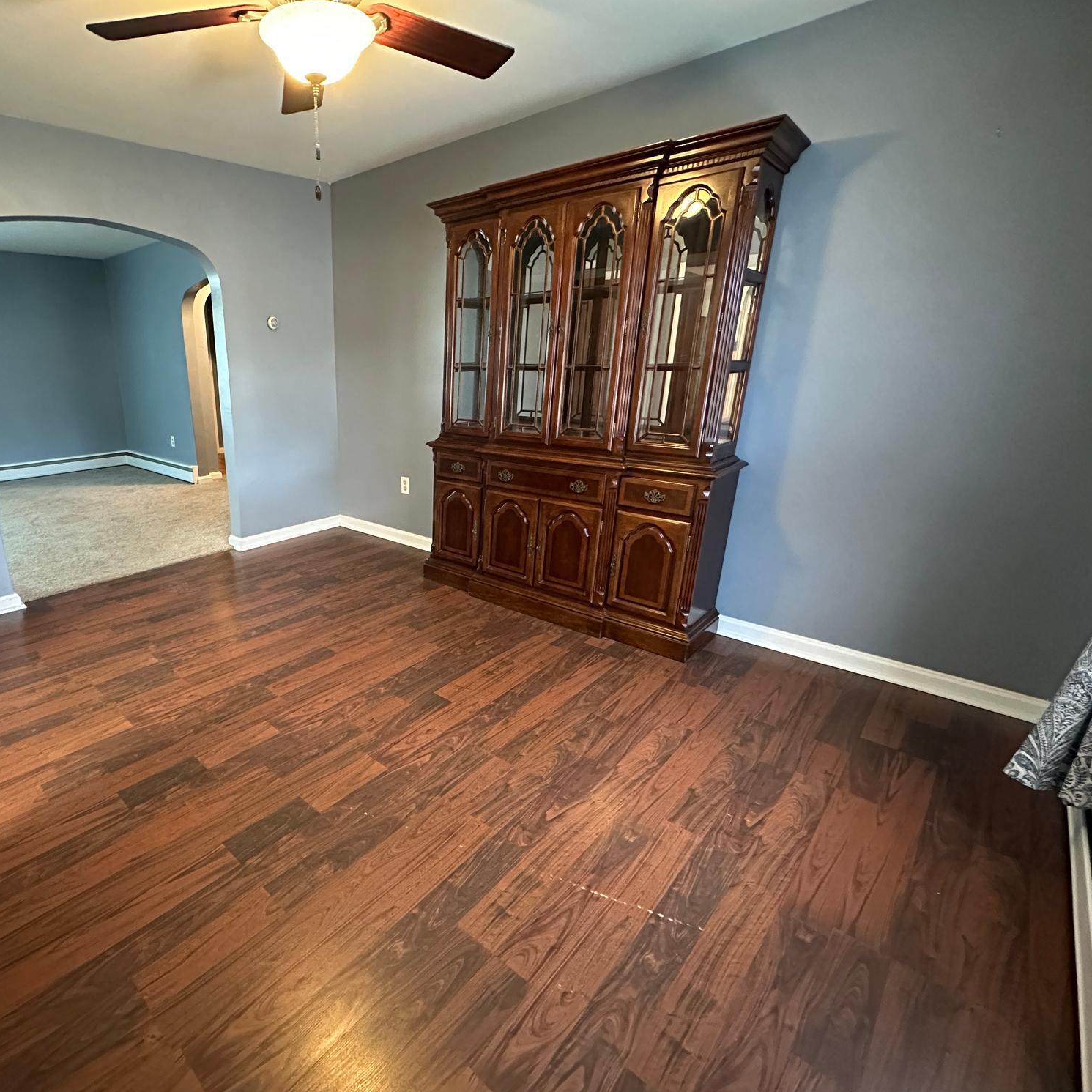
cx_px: 360
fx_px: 607
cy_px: 549
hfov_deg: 81.0
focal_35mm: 17
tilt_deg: -17.7
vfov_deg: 84.0
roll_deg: +1.3
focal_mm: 2.22
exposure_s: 1/40
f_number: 2.2
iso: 800
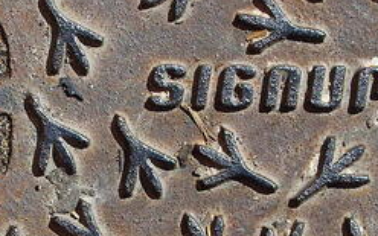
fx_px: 1700
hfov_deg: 12.5
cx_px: -27
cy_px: 139
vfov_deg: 7.9
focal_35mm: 165
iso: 200
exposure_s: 1/800
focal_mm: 45
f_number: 8
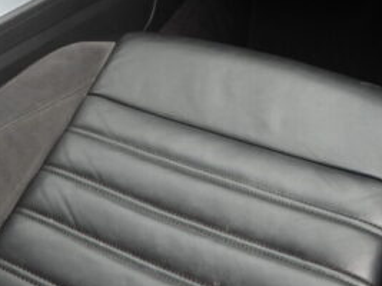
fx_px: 706
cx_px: 92
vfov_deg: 20.8
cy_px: -92
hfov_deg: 29.8
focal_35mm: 64
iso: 100
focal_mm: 4.3
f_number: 2.8
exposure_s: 1/160
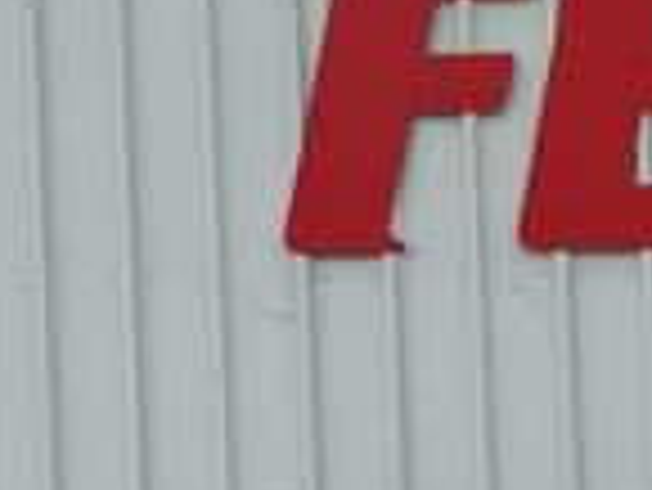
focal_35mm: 106
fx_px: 1998
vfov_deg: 13.7
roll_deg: +2.0
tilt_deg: -1.8
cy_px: 548
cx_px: 1376
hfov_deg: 14.6
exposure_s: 1/3279
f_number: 1.78
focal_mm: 6.76
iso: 80
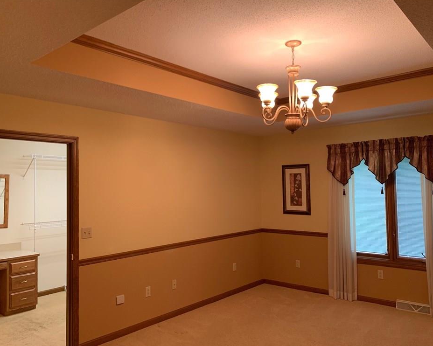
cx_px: 222
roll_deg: +0.8
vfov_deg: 51.5
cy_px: 173
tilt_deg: +2.5
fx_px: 359
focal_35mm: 28
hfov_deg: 62.2
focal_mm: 4.25
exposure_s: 1/60
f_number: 1.8
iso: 125
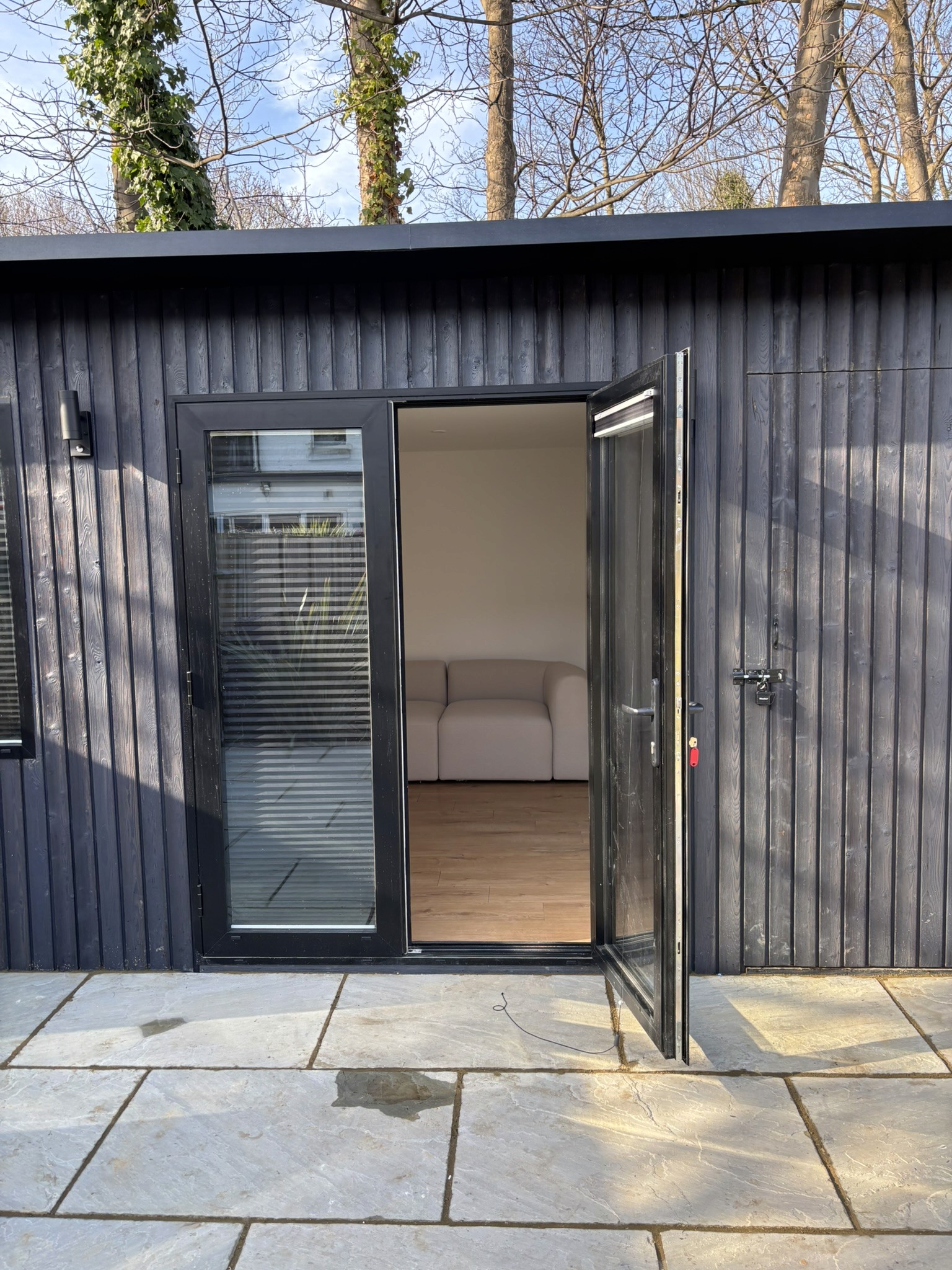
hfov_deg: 53.1
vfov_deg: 67.3
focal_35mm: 26
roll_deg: +1.3
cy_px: 635
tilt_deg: -2.3
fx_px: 953
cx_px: 476
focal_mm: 5.96
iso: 40
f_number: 1.6
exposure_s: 1/266
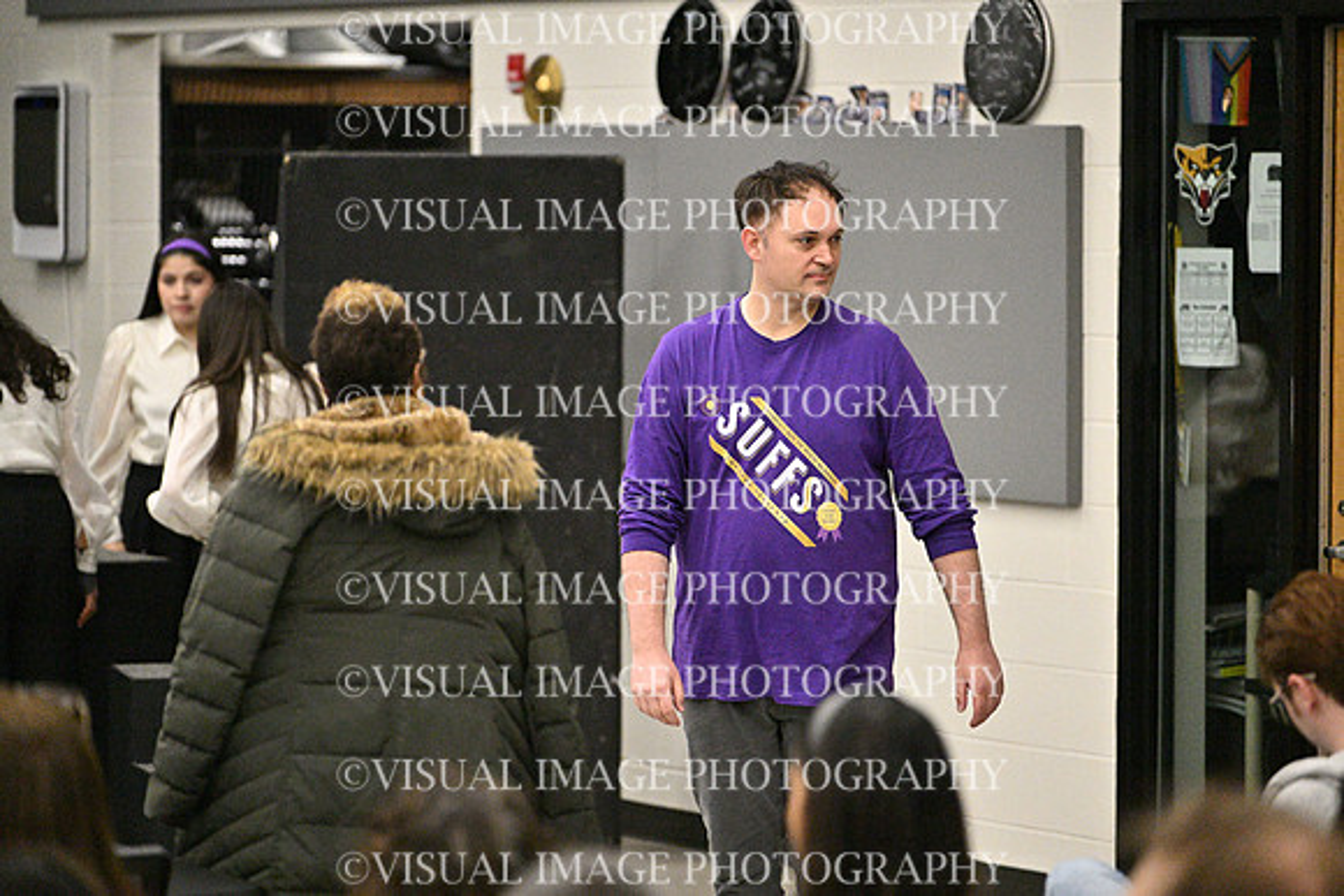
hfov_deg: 13.7
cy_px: 448
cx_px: 672
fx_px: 5601
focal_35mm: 150
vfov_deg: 9.2
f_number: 2.8
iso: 12800
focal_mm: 150
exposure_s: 1/1250
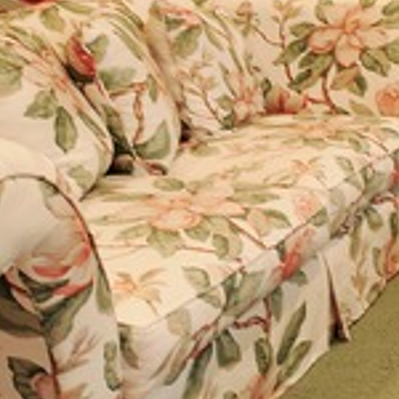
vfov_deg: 23.4
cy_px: -124
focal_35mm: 65
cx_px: 787
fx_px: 848
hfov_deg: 18.3
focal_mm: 12
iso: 200
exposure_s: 1/2
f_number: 8
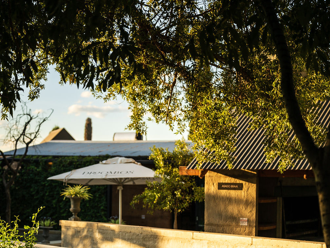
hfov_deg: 24.7
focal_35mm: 79
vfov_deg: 18.5
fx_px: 753
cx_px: 165
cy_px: 198
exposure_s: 1/800
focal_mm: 54
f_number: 2.8
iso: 80
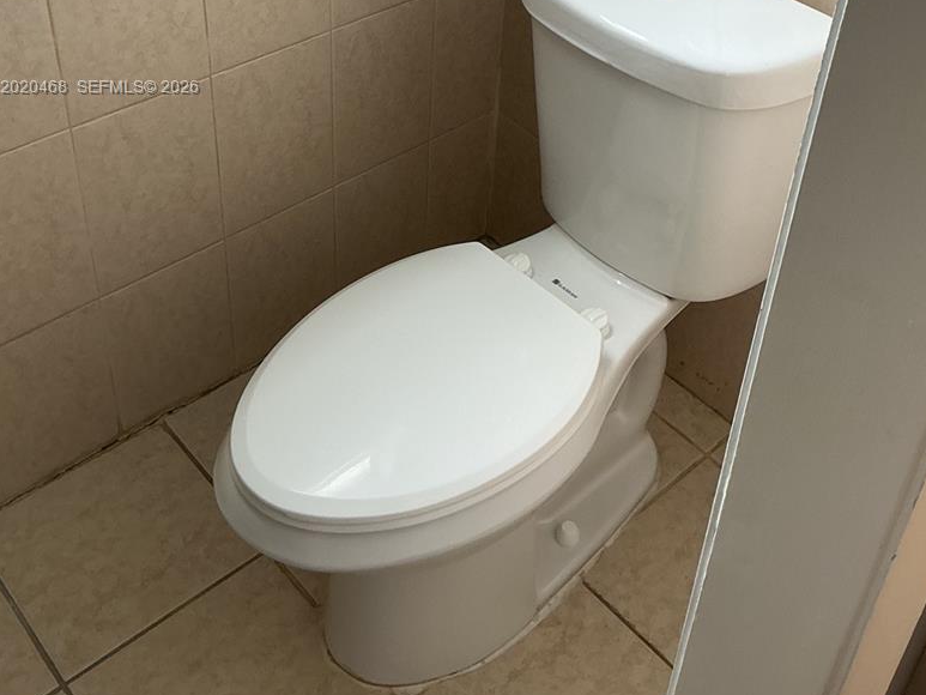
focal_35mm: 45
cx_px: 516
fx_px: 1204
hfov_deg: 42.0
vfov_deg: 30.9
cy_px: 89
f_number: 1.8
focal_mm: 3
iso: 64
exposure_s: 1/120
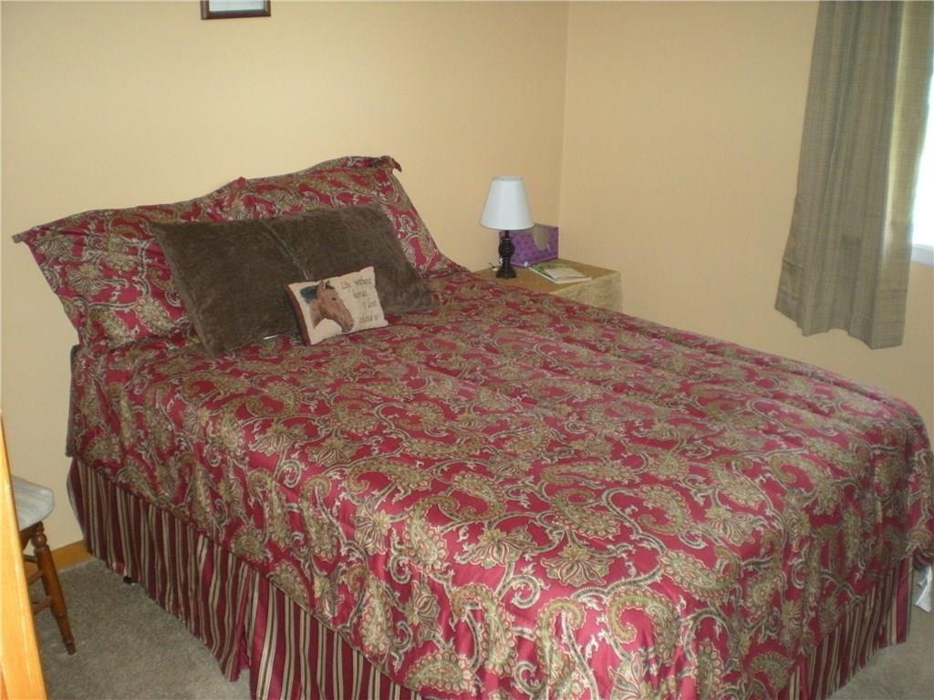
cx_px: 467
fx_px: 1025
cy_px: 350
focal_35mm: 38
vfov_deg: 37.7
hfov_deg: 49.0
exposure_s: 1/60
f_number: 3.1
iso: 406
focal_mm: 6.3
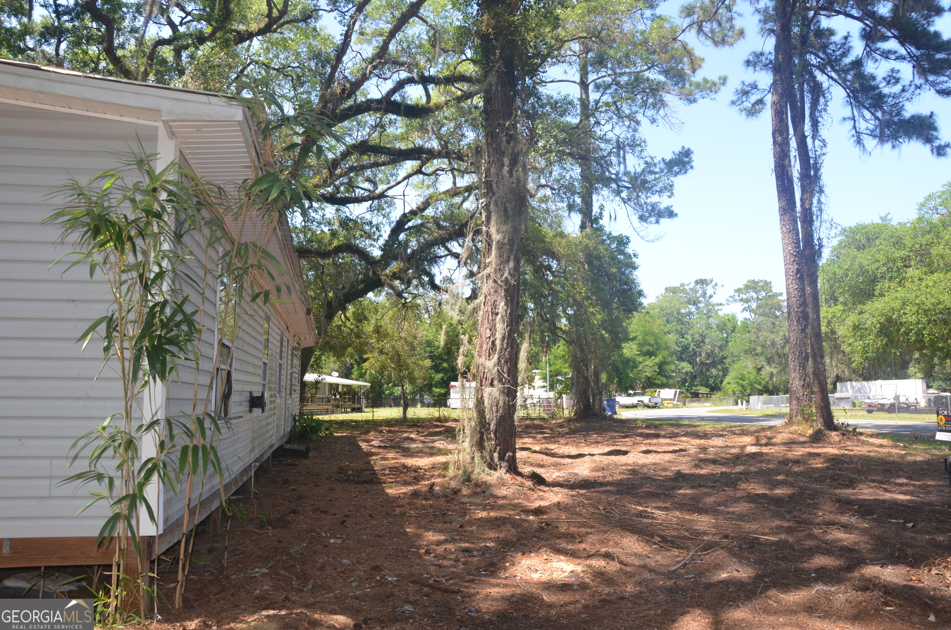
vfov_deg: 47.7
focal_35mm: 27
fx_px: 712
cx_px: 476
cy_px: 315
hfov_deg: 67.5
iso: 800
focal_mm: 18
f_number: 11
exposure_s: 1/250
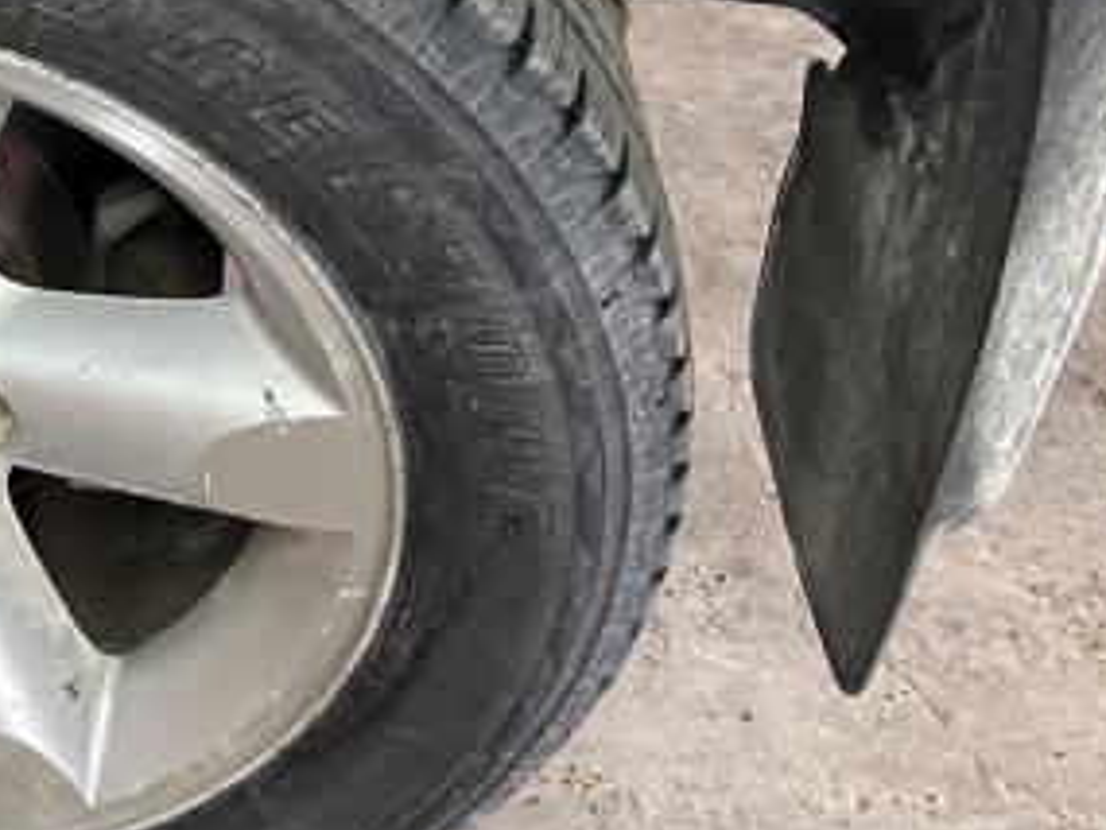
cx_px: -144
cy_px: -8
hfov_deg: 24.6
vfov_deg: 19.6
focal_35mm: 73
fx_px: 2333
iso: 320
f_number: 1.5
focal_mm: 5.7
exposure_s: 1/60
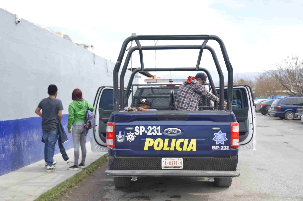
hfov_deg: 49.0
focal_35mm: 40
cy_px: 104
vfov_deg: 33.7
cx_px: 152
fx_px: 332
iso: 100
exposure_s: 1/250
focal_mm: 25
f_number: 8
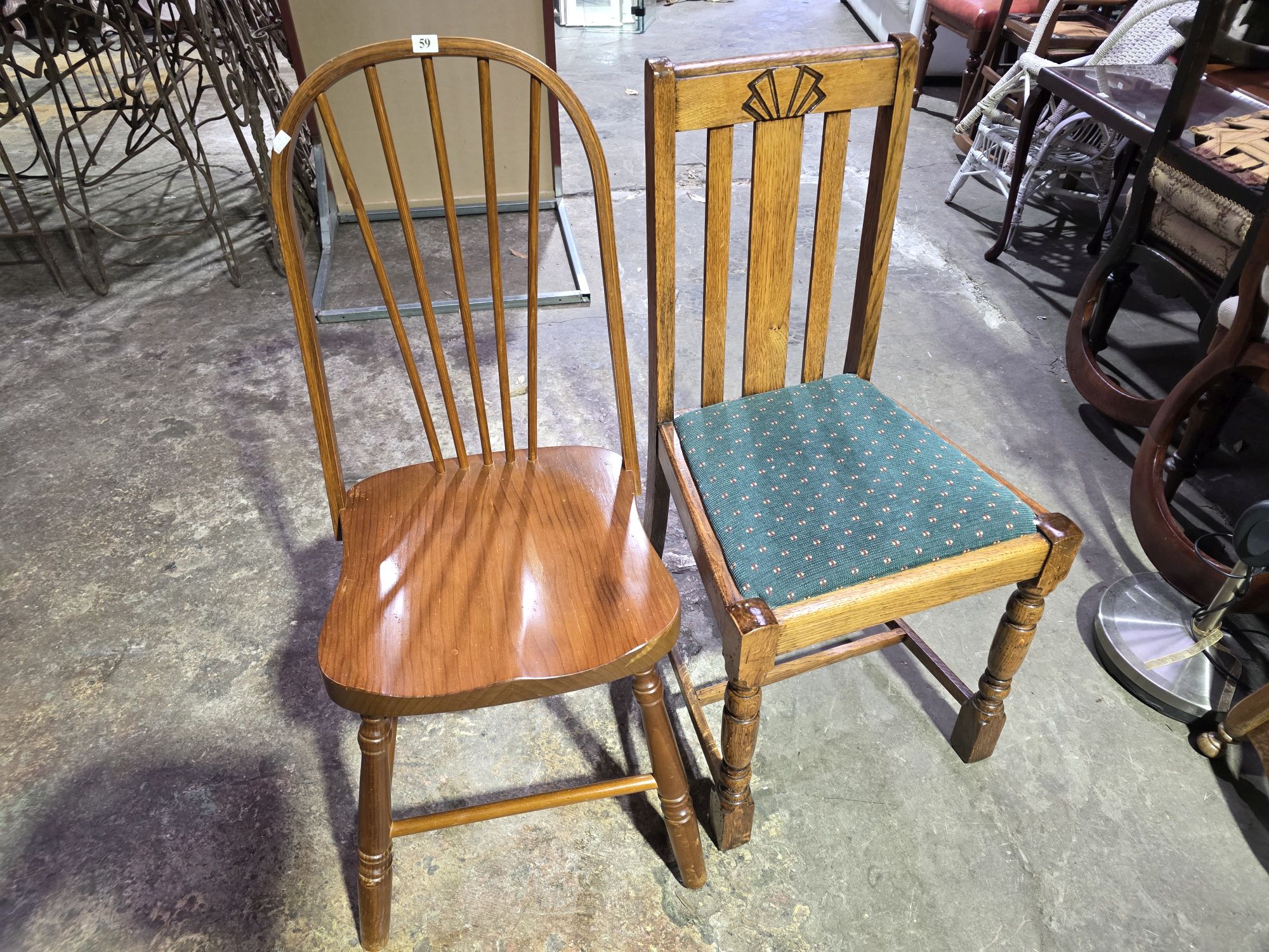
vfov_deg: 58.9
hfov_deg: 73.9
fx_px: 843
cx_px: 634
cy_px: 476
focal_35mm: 23
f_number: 1.7
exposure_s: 1/100
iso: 640
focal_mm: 6.3
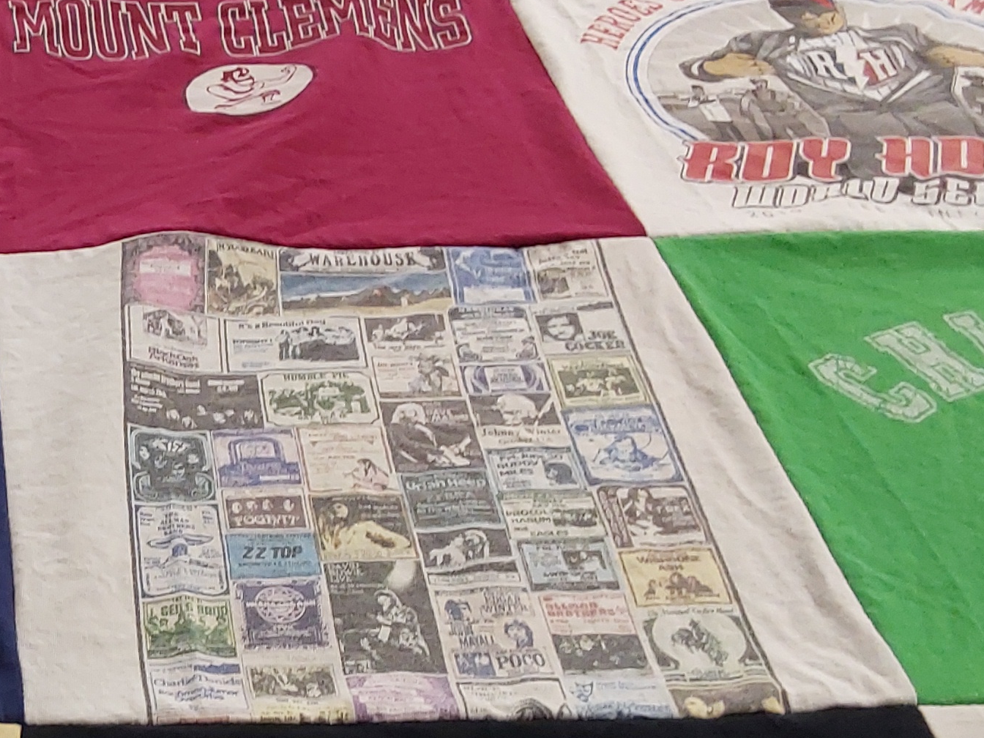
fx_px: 1933
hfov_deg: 26.6
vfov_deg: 21.4
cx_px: -62
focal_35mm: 68
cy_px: 559
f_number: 1.9
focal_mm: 2.91
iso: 100
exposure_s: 1/60
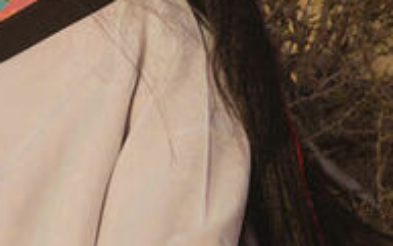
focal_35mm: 964
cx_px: -116
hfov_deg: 2.2
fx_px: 10334
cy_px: -114
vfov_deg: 1.4
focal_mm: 175
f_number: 8
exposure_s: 1/125
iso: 100
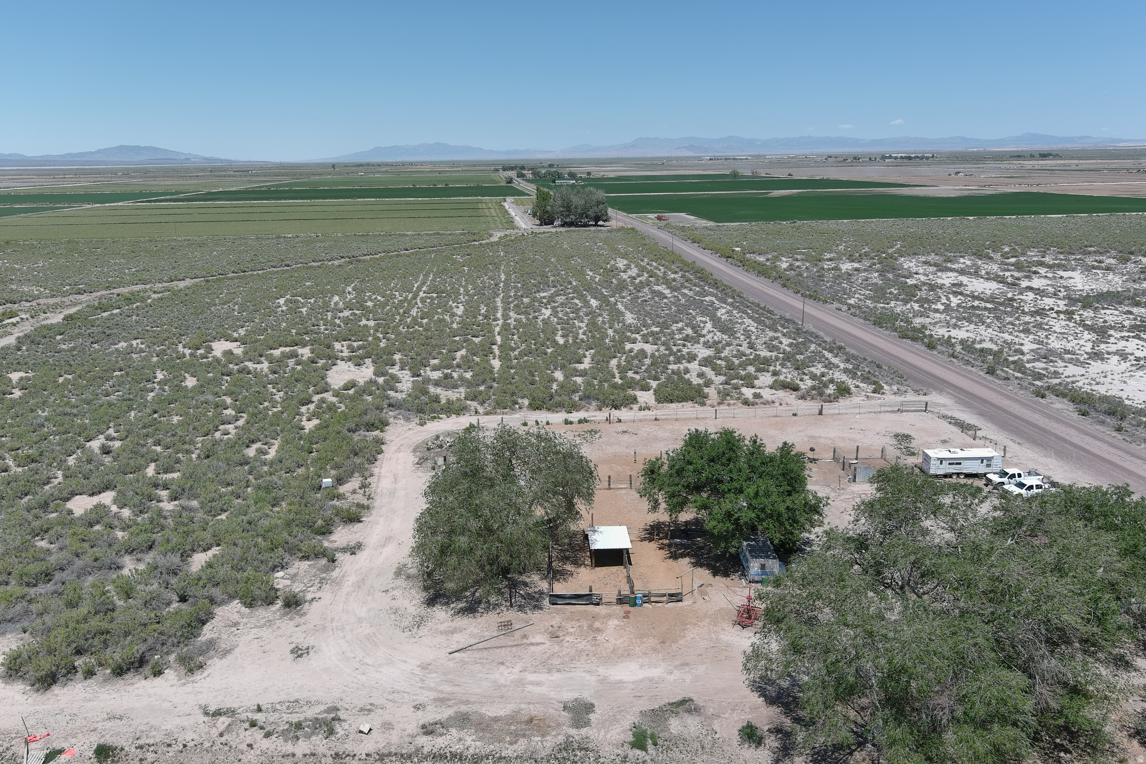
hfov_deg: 63.7
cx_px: 573
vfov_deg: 45.0
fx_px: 923
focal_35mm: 29
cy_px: 382
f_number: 2.8
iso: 100
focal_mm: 10.13
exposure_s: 1/1250
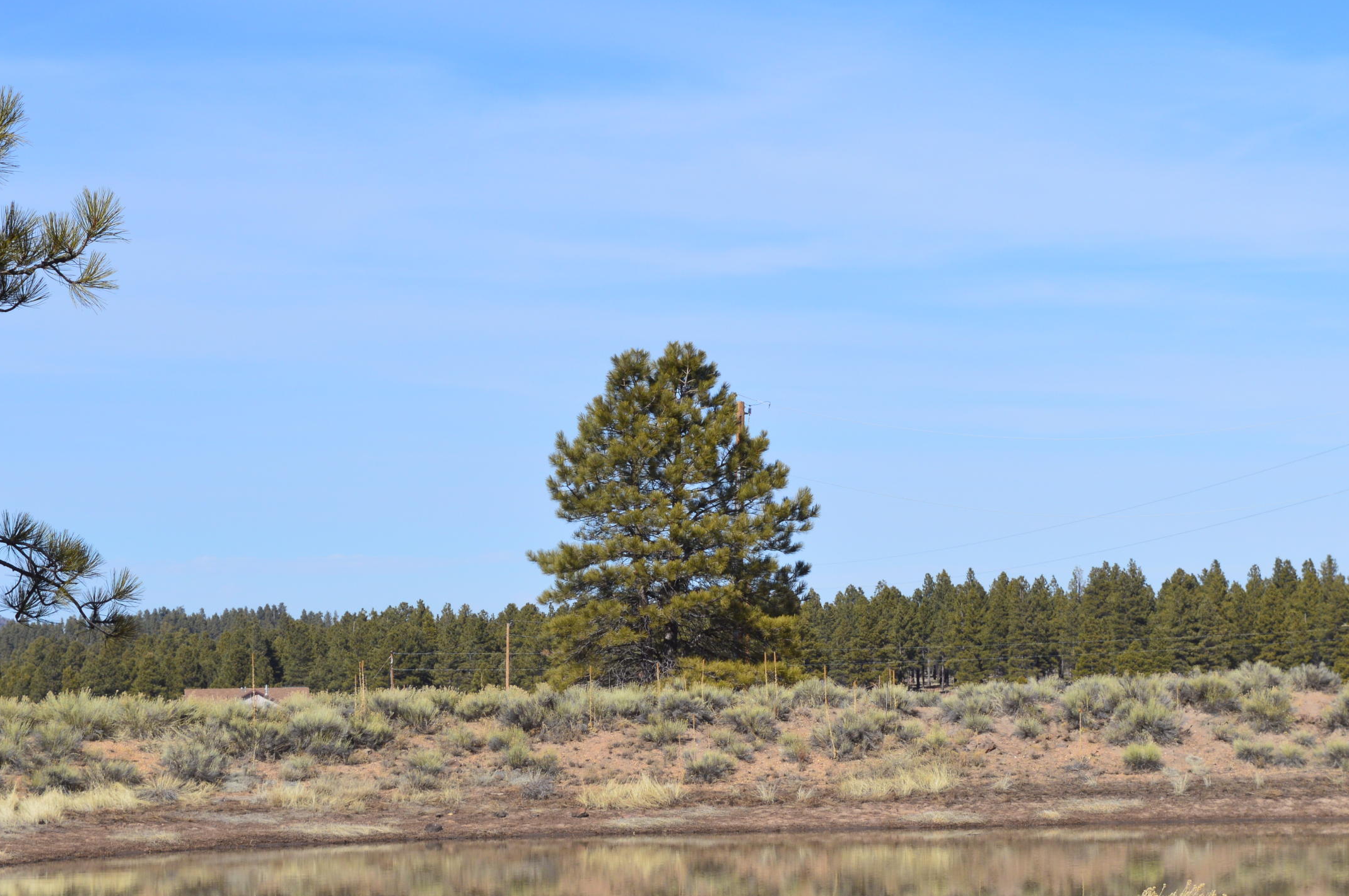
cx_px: 799
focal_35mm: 101
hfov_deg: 20.2
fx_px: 3780
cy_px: 530
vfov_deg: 13.5
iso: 220
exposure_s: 1/500
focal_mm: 48
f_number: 11
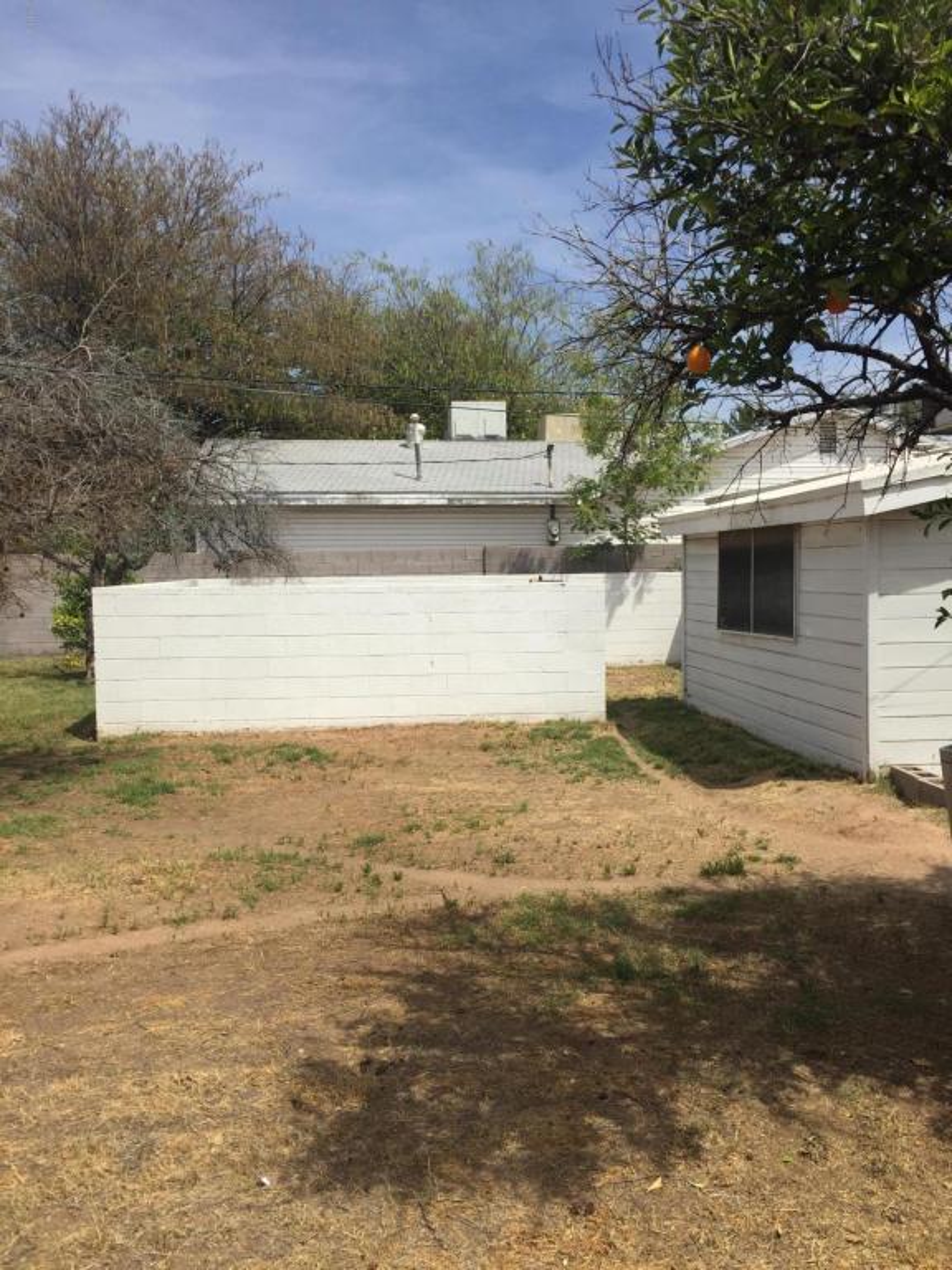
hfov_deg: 48.2
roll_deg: +0.8
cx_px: 476
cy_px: 635
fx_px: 1063
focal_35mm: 29
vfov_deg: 61.7
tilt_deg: -4.4
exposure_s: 1/3597
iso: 32
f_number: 2.2
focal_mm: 4.15
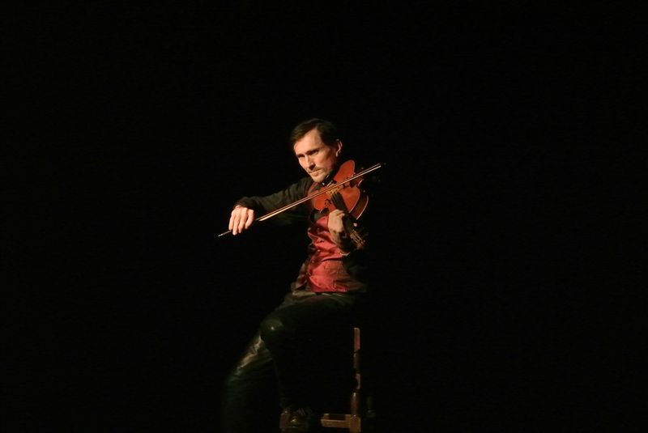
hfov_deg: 16.0
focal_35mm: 128
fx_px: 2306
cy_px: 216
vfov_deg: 10.7
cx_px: 324
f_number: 4
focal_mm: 47.5
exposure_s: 1/125
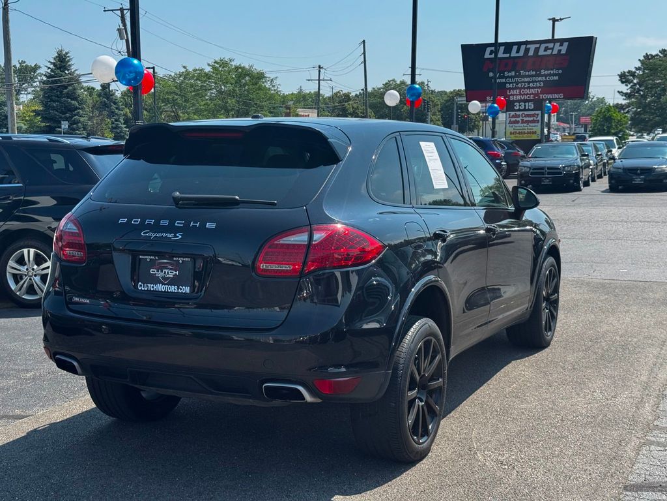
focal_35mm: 48
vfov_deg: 30.3
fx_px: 925
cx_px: 334
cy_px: 250
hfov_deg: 39.7
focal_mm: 6.76
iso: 64
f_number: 1.78
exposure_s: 1/2331
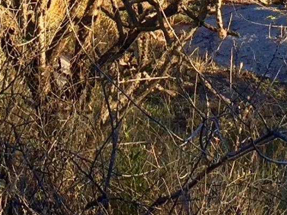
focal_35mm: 161
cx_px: 24
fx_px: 1335
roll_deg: -1.0
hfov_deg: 12.2
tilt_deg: -2.8
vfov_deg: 8.8
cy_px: -171
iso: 32
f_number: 2.2
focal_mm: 4.15
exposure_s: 1/807
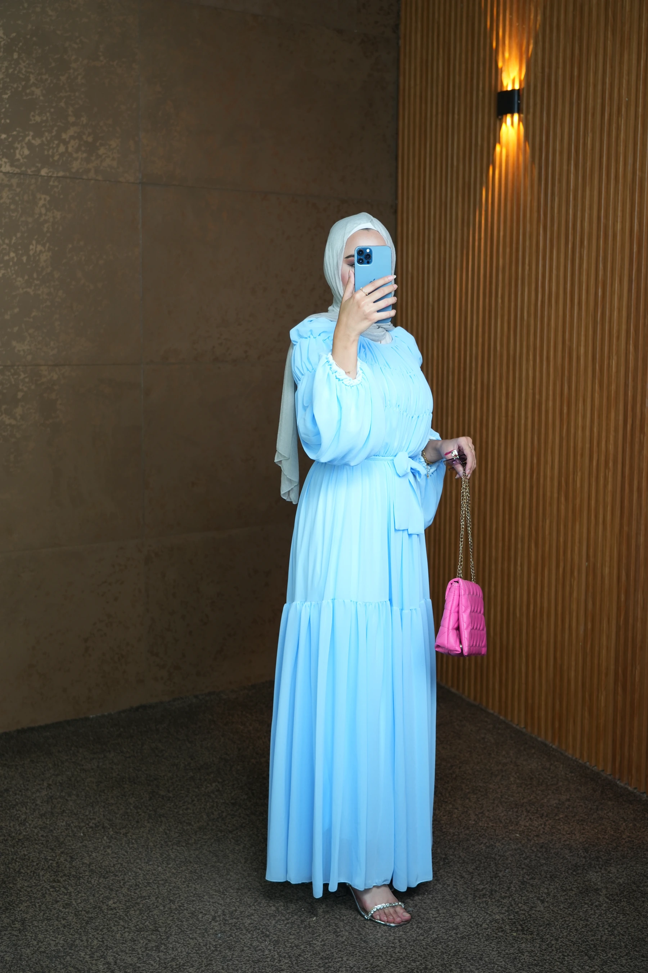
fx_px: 1242
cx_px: 324
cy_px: 486
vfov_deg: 42.7
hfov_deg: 29.2
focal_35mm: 46
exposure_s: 1/50
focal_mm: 46
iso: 400
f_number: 4
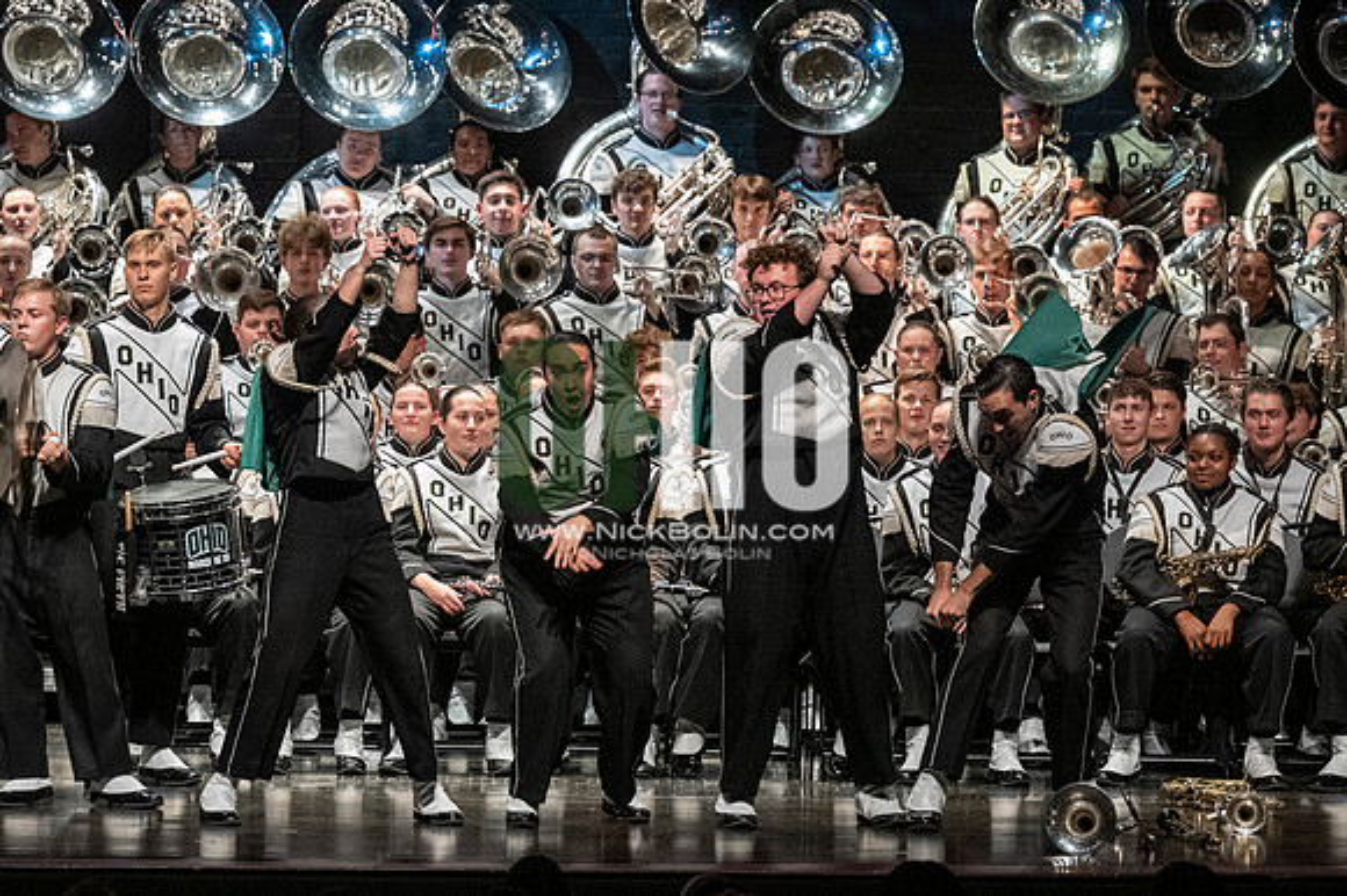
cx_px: 674
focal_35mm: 225
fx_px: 8414
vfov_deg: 6.1
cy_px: 448
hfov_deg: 9.2
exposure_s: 1/500
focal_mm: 150
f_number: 4
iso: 4000
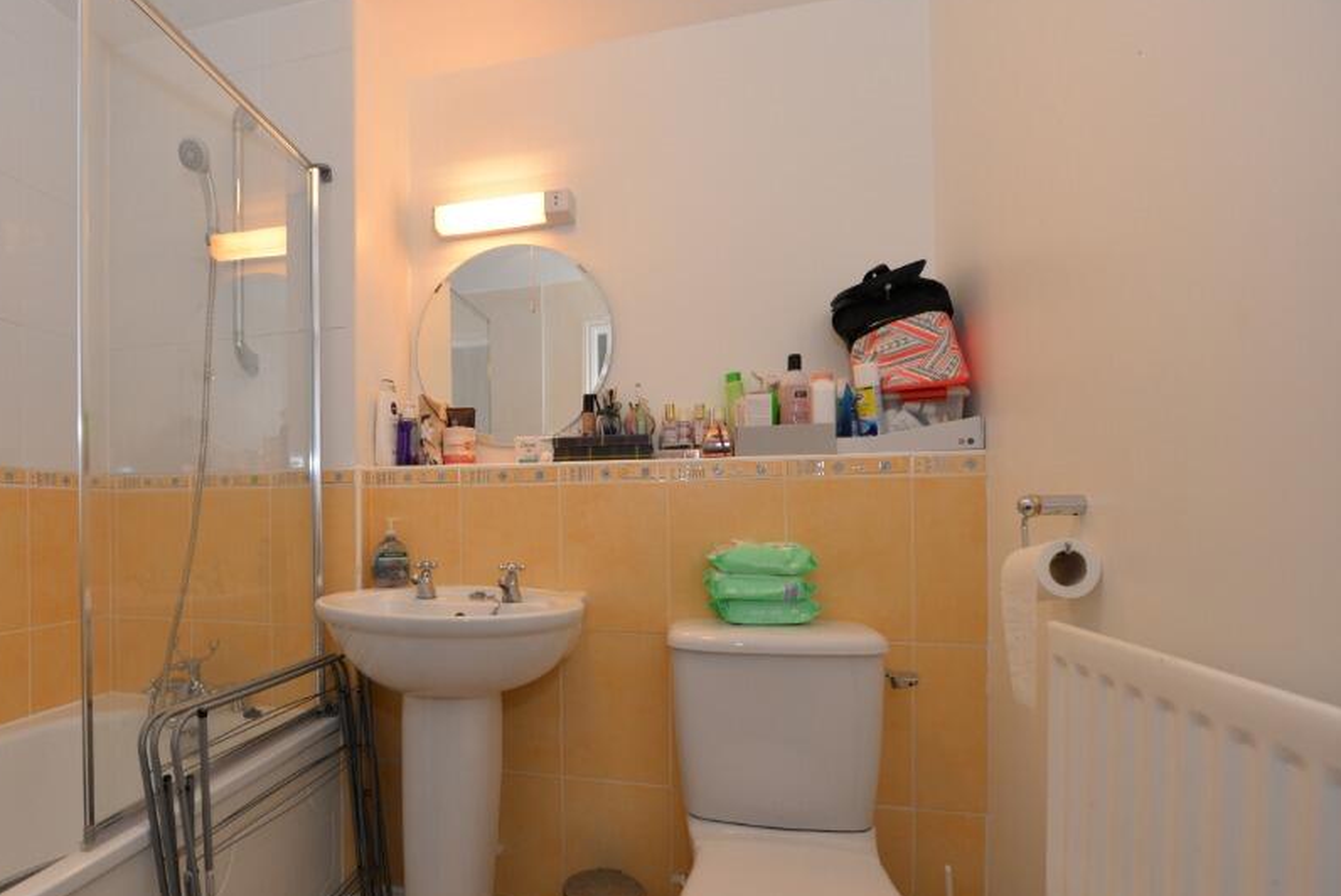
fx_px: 671
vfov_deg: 67.0
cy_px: 525
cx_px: 487
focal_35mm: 18
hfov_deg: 87.8
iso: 800
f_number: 4
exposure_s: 1/60
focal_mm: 14
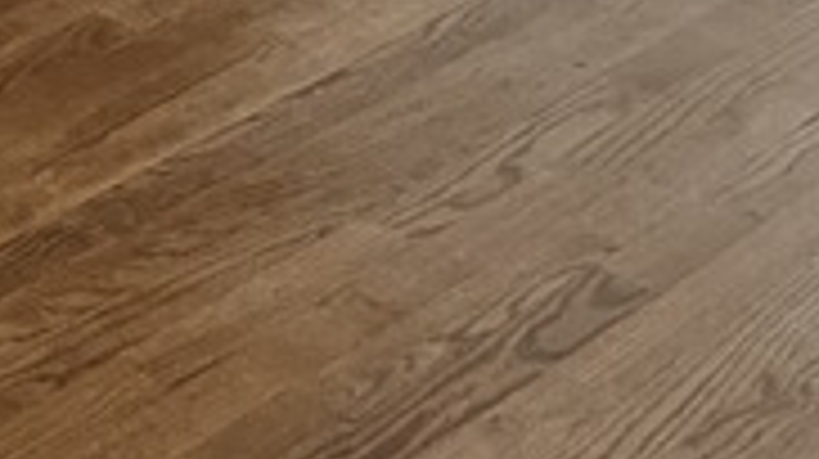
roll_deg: +0.0
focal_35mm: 121
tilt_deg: -6.0
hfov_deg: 14.6
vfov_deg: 8.2
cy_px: -994
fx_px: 2625
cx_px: -832
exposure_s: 1/120
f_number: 2.2
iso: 160
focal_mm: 2.22
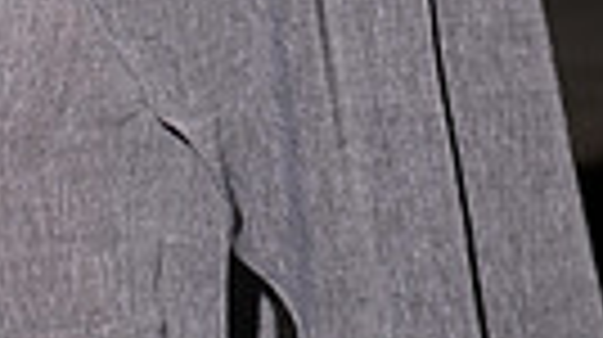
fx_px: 7027
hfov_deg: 4.9
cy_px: -635
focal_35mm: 440
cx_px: 43
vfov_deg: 2.7
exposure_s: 1/200
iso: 1000
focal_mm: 125
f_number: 6.3
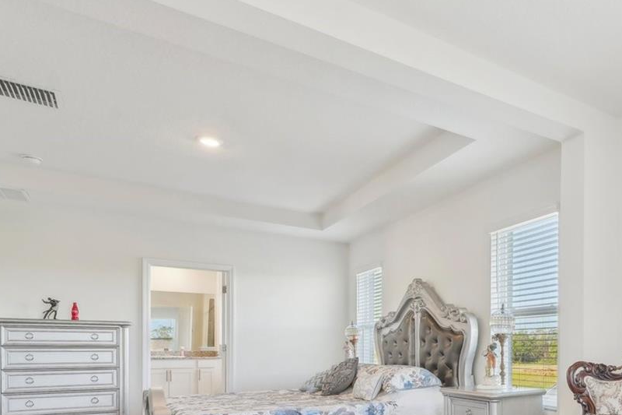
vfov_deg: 43.6
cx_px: 553
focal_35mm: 28
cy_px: 348
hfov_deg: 57.0
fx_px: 484
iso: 400
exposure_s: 1/30
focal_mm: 14
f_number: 8
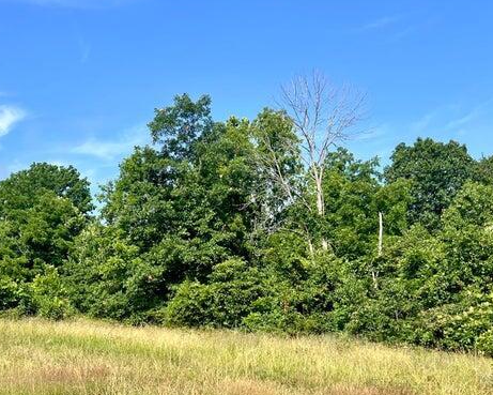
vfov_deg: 31.5
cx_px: 182
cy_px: 298
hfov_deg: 39.3
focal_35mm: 47
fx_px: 686
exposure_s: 1/3704
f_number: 1.5
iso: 50
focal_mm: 5.7
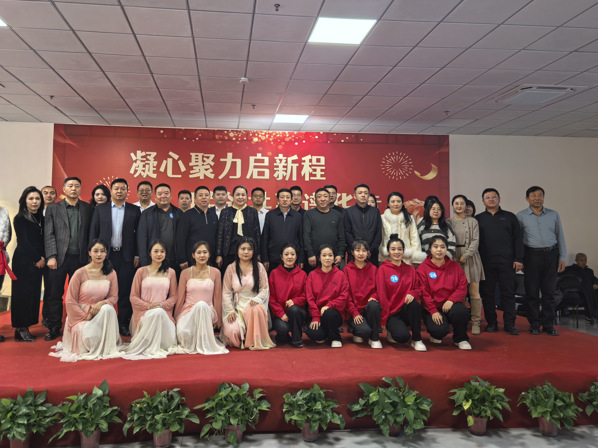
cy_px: 197
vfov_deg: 51.2
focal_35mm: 27
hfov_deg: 65.2
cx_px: 272
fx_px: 466
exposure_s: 1/118
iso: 50
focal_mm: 5.34
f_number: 1.6
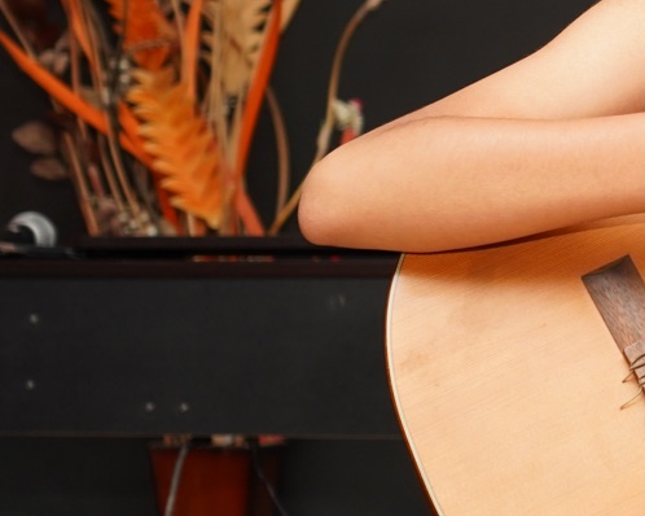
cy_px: 110
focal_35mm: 190
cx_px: 1031
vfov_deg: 8.1
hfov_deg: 9.8
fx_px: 3626
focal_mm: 56
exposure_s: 1/125
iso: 800
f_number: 5
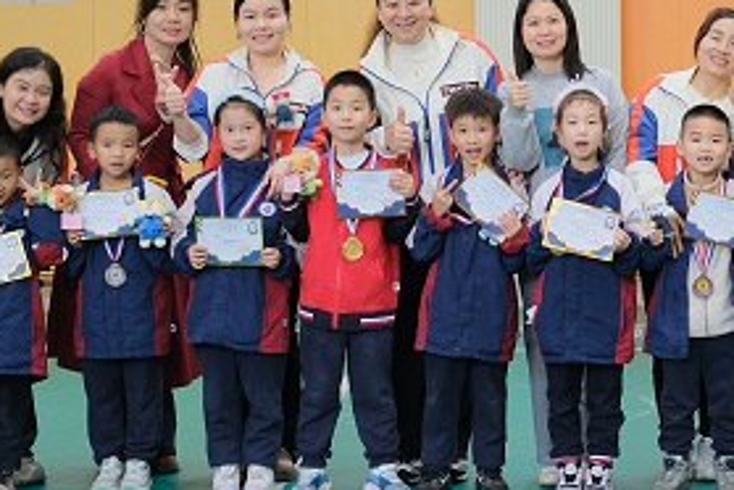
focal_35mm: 114
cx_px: 597
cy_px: 84
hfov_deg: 17.8
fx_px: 2324
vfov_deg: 12.0
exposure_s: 1/200
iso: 640
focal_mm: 35
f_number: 2
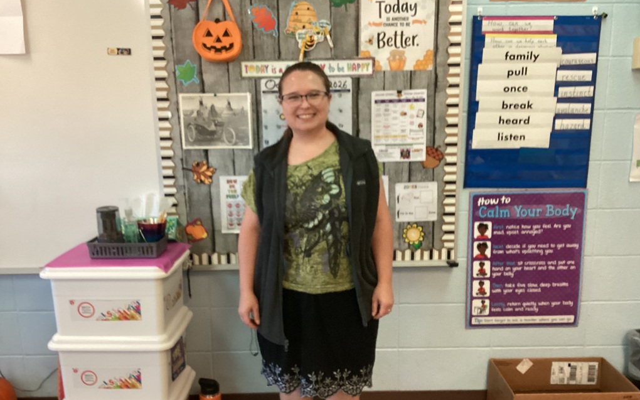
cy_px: 225
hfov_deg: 58.2
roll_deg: +0.4
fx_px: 575
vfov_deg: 38.2
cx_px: 321
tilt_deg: -14.0
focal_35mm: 33
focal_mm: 3.3
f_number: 2.4
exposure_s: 1/60
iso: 320
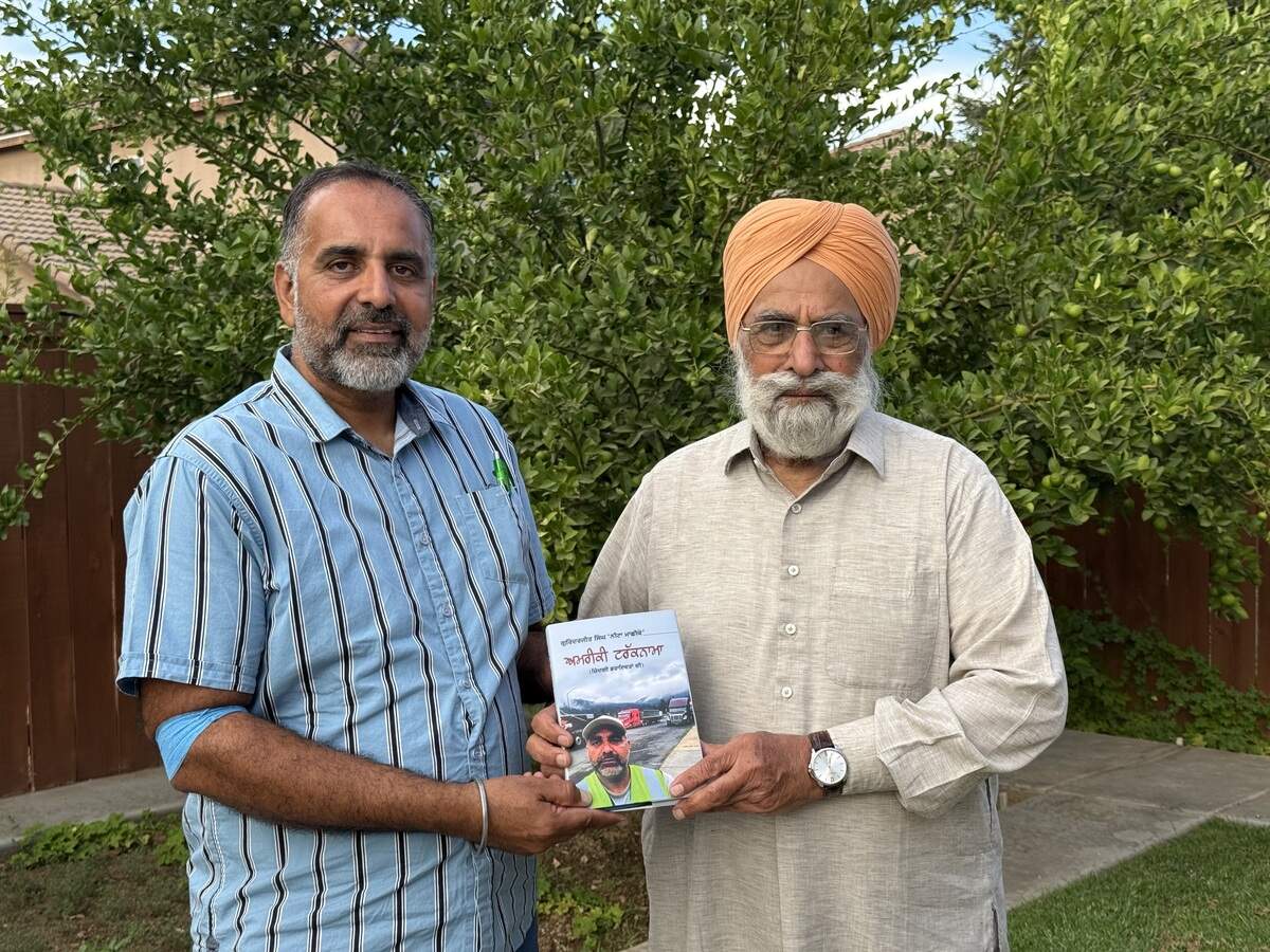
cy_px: 476
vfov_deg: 30.3
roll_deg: +1.1
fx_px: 1761
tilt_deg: -1.4
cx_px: 635
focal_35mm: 48
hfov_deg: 39.7
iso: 80
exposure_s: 1/519
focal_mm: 6.76
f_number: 1.78
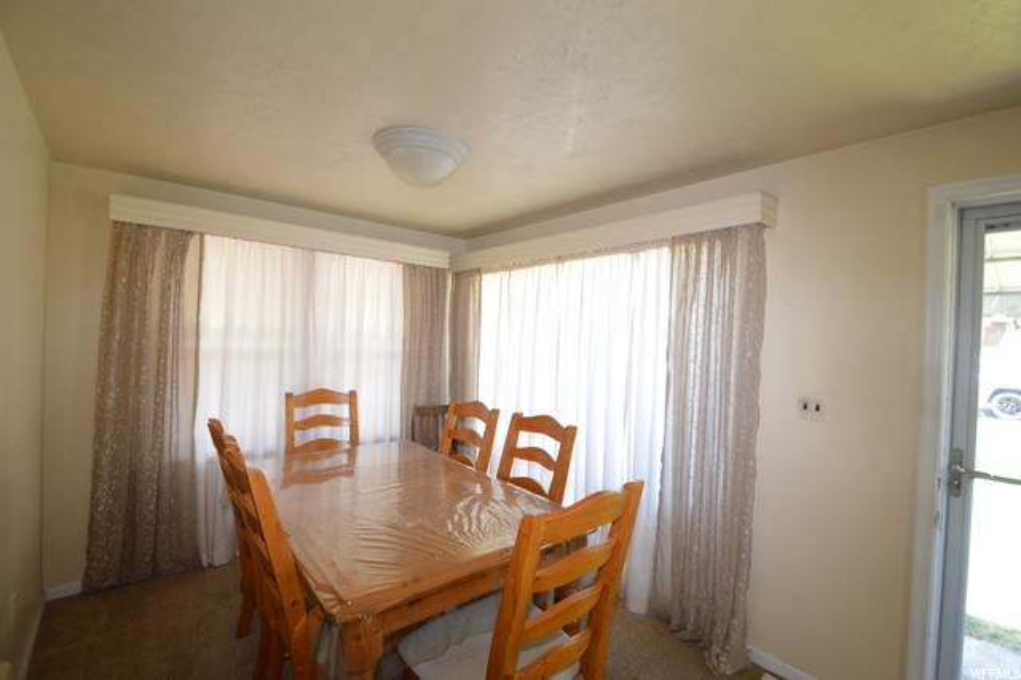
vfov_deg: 77.3
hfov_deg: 100.4
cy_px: 340
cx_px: 510
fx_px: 425
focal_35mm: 15
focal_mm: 10
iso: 400
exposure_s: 1/60
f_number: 4
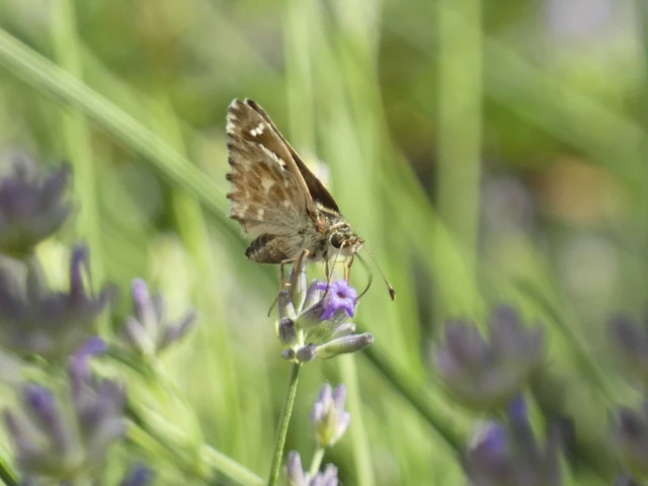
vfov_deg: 3.1
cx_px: 324
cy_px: 243
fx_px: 9060
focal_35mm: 484
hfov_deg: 4.1
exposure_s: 1/100
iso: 160
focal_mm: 86.7
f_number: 5.6
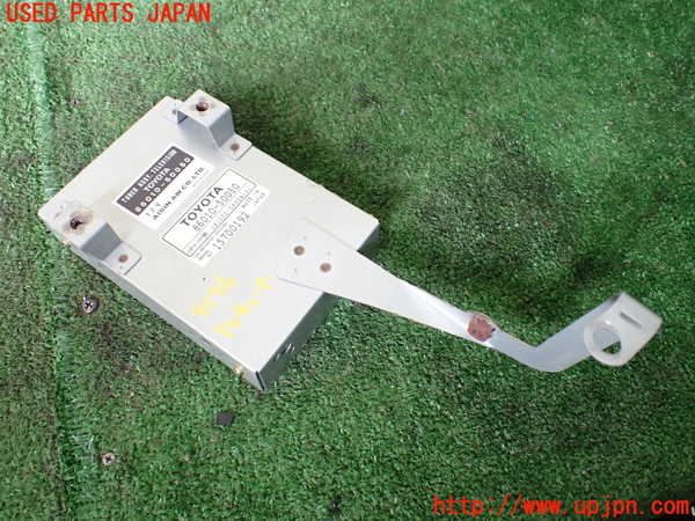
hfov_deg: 60.0
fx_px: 602
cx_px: 348
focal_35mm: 30
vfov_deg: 46.8
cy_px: 260
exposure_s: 1/125
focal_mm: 5.4
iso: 500
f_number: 2.3
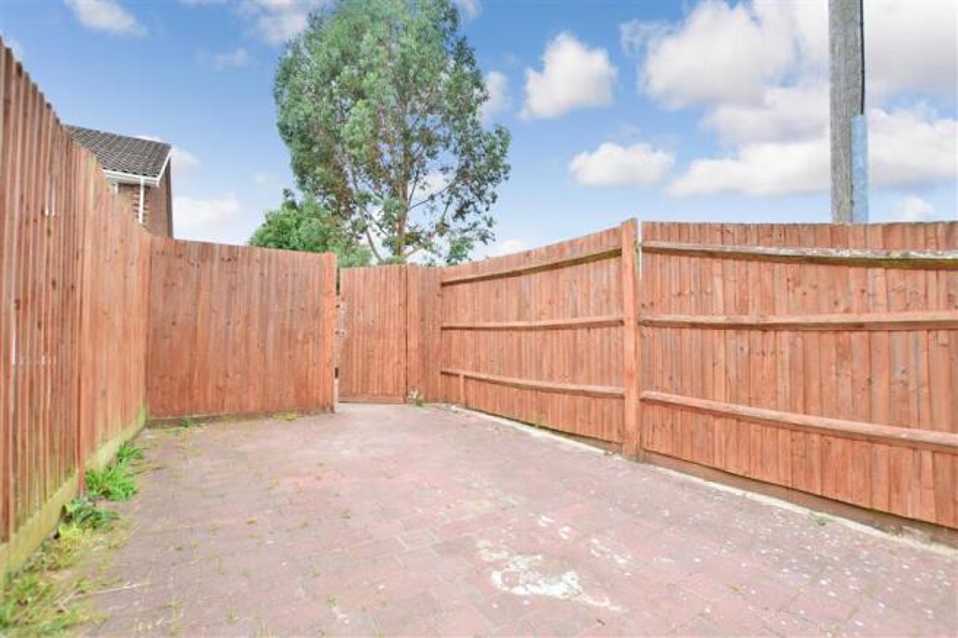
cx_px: 479
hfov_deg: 100.4
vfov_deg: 77.3
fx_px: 399
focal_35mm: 15
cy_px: 319
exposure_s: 1/200
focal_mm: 10
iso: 200
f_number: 7.1
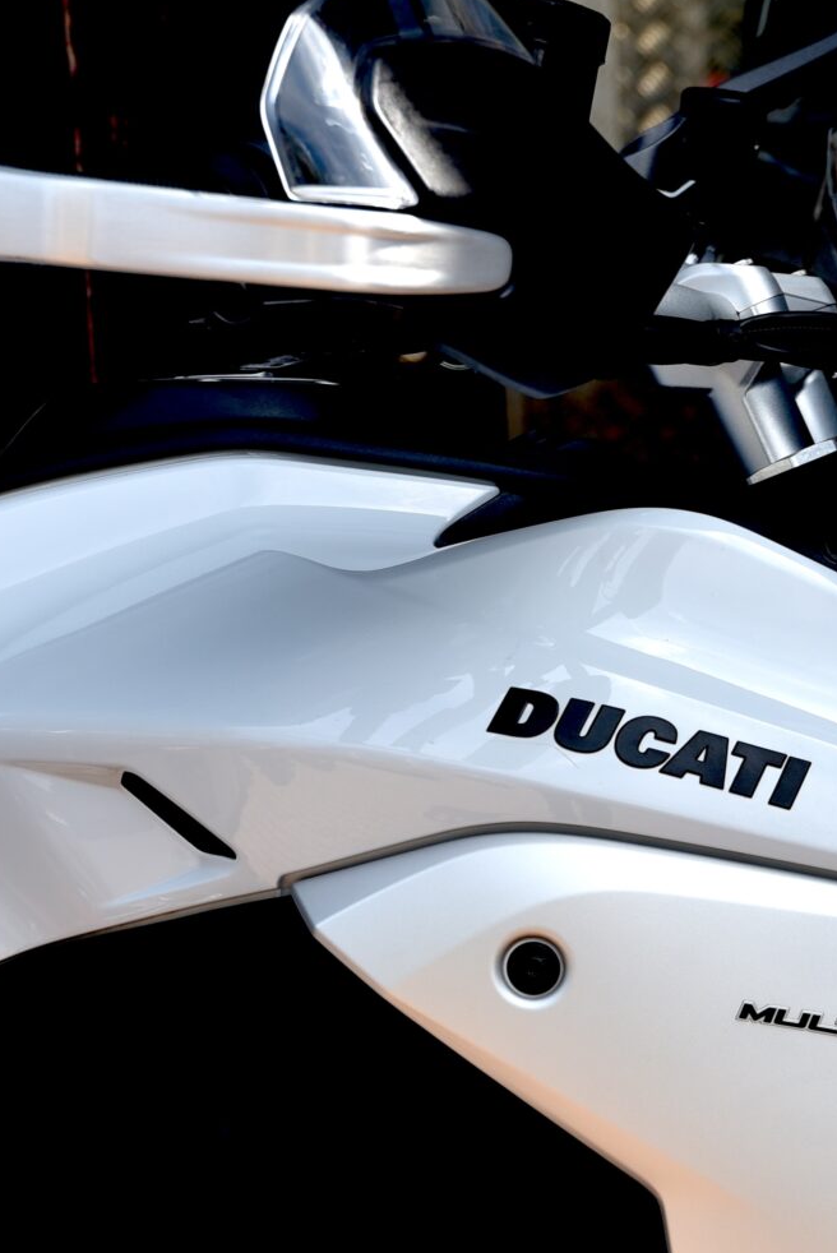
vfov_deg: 13.9
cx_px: 850
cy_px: 1169
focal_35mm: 146
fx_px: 5084
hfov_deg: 9.3
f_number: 6.3
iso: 100
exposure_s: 1/160
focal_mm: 56
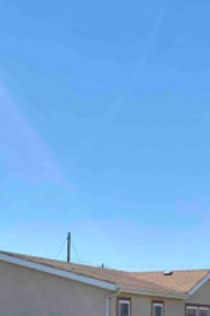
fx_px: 752
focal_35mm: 86
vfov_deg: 22.3
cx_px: 85
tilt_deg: -2.6
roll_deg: -0.1
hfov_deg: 15.9
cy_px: 347
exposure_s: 1/3401
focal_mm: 4.25
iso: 32
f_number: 1.8
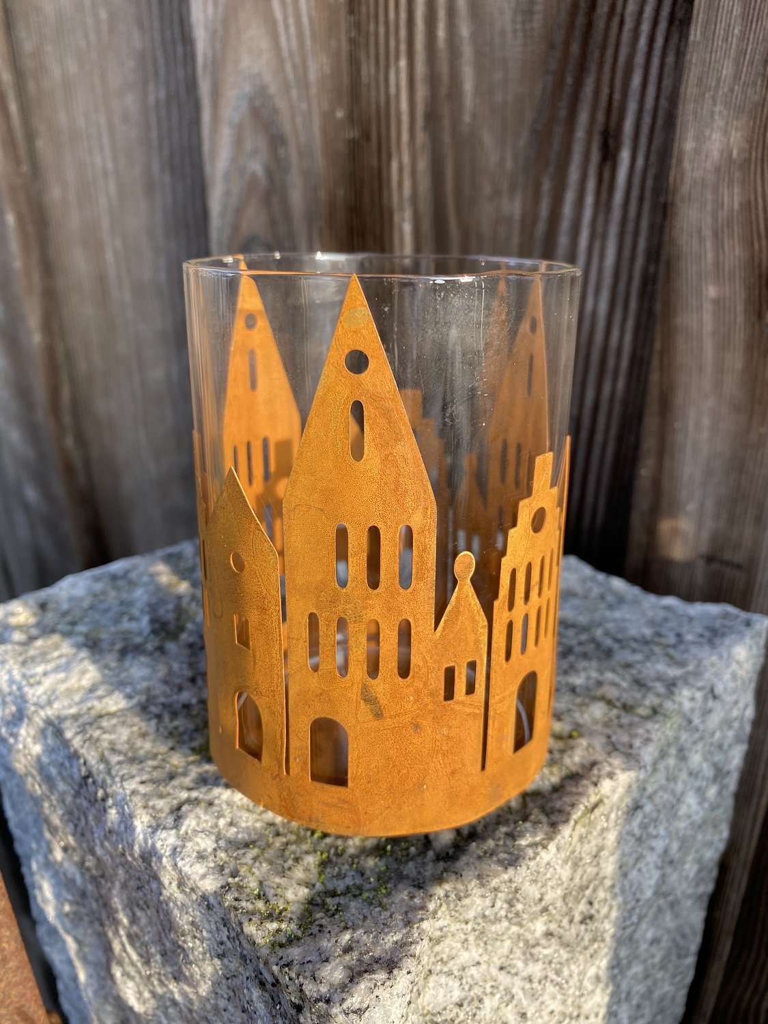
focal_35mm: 25
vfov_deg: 69.4
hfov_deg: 54.9
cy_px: 512
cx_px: 384
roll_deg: +0.6
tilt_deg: -25.3
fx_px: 740
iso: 32
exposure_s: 1/165
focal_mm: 4.25
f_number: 1.8
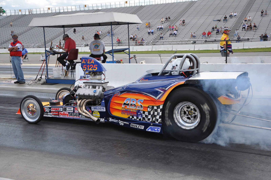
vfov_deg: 29.8
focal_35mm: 45
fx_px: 338
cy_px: 90
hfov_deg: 43.7
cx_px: 136
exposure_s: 1/1250
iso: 400
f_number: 5
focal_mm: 30
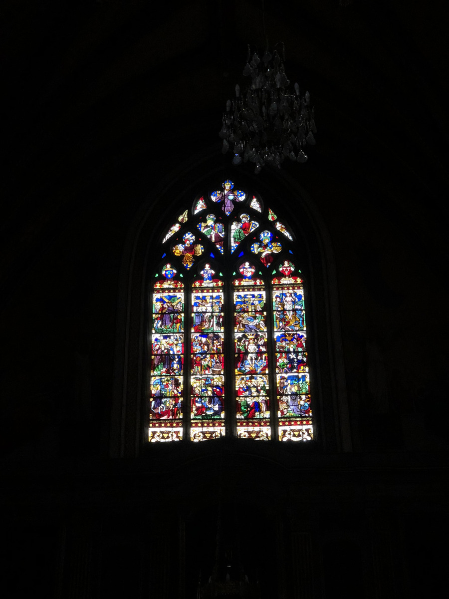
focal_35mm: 52
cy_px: 300
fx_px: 899
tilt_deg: +29.4
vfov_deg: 36.8
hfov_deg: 28.0
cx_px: 224
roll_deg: +1.5
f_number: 2.4
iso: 64
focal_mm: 6
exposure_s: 1/50
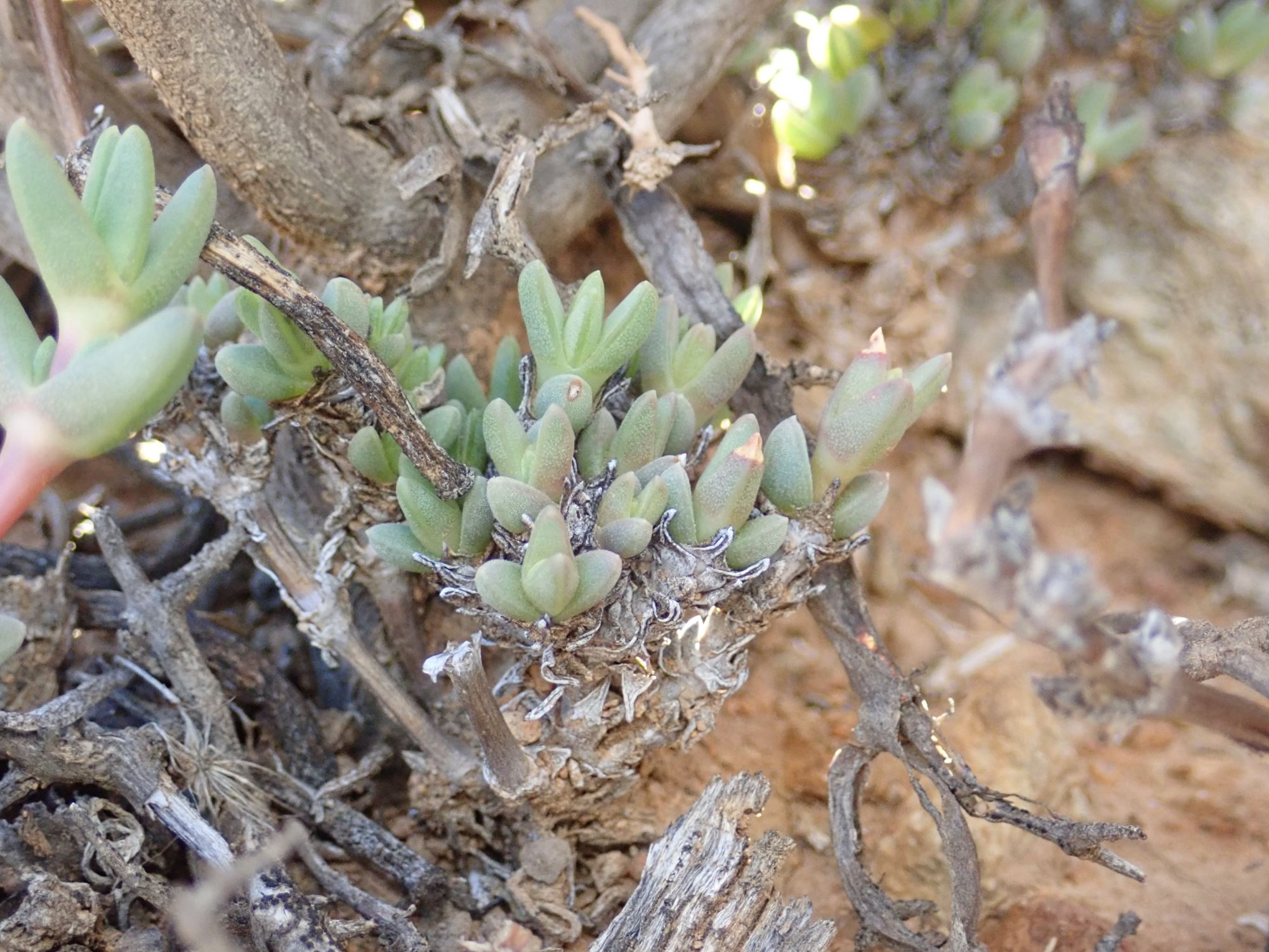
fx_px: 2713
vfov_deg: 19.9
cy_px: 476
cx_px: 634
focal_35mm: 74
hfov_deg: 26.3
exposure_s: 1/160
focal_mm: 13.47
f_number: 4.2
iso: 800
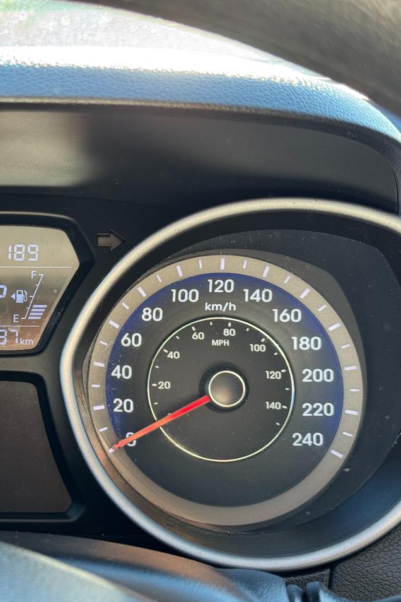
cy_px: 302
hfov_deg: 19.7
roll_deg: +1.8
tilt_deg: -14.2
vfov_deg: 30.1
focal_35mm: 67
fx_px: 1119
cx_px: 1
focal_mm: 6.76
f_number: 1.78
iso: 100
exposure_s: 1/76
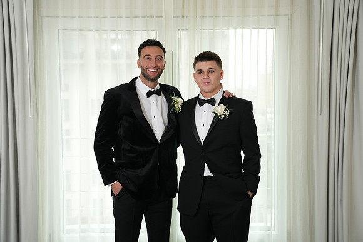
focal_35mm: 45
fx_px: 454
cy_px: 121
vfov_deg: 29.9
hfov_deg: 43.6
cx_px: 182
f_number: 4
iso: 800
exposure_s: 1/200
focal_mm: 45
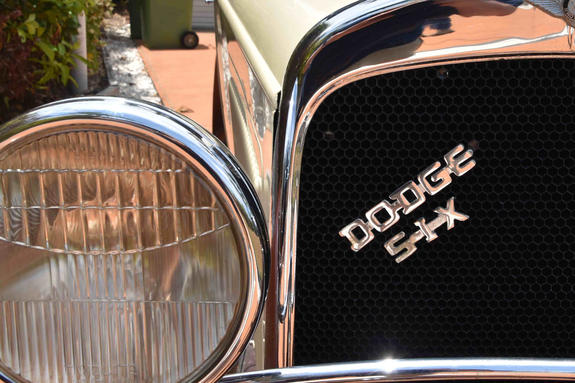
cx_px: 359
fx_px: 830
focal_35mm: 52
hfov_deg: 38.0
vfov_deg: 25.6
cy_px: 89
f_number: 7.1
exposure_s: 1/200
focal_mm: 22
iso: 100
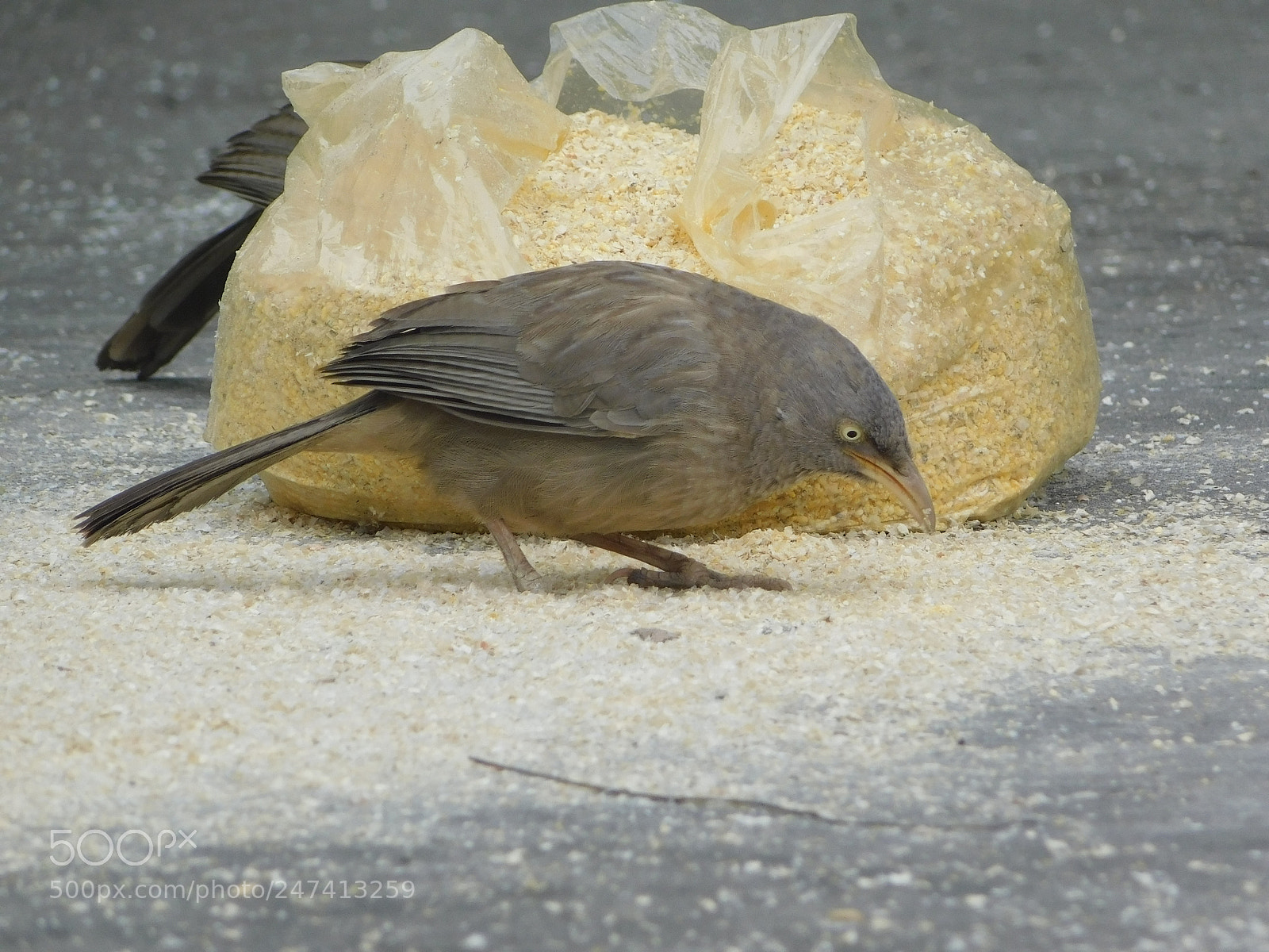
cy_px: 476
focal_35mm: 645
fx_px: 23645
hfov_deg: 3.1
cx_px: 634
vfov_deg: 2.3
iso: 160
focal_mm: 114.5
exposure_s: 1/160
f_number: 6.1
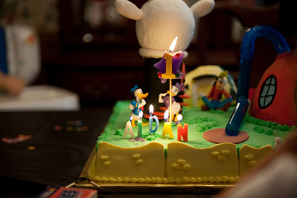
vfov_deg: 19.4
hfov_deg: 28.9
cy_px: 99
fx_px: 577
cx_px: 148
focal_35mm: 70
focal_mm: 70
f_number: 2.8
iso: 1000
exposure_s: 1/160
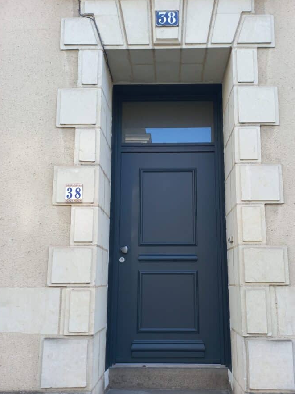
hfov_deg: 48.1
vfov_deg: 61.4
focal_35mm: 29
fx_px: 330
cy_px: 223
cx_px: 166
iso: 40
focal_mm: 4.6
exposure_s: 1/100
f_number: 1.8
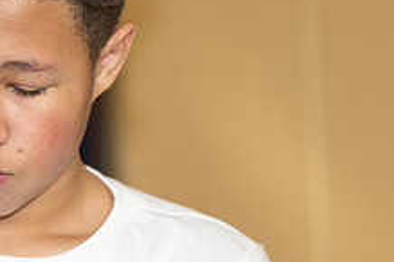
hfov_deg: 3.9
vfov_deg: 2.6
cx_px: -25
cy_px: 80
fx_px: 5829
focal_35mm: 533
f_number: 2.8
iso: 320
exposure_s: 1/200
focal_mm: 200
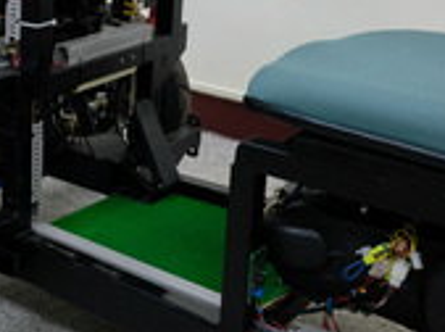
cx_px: 32
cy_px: 12
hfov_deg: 25.8
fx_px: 936
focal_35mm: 73
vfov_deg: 19.6
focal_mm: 21.4
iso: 2500
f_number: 4
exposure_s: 1/180
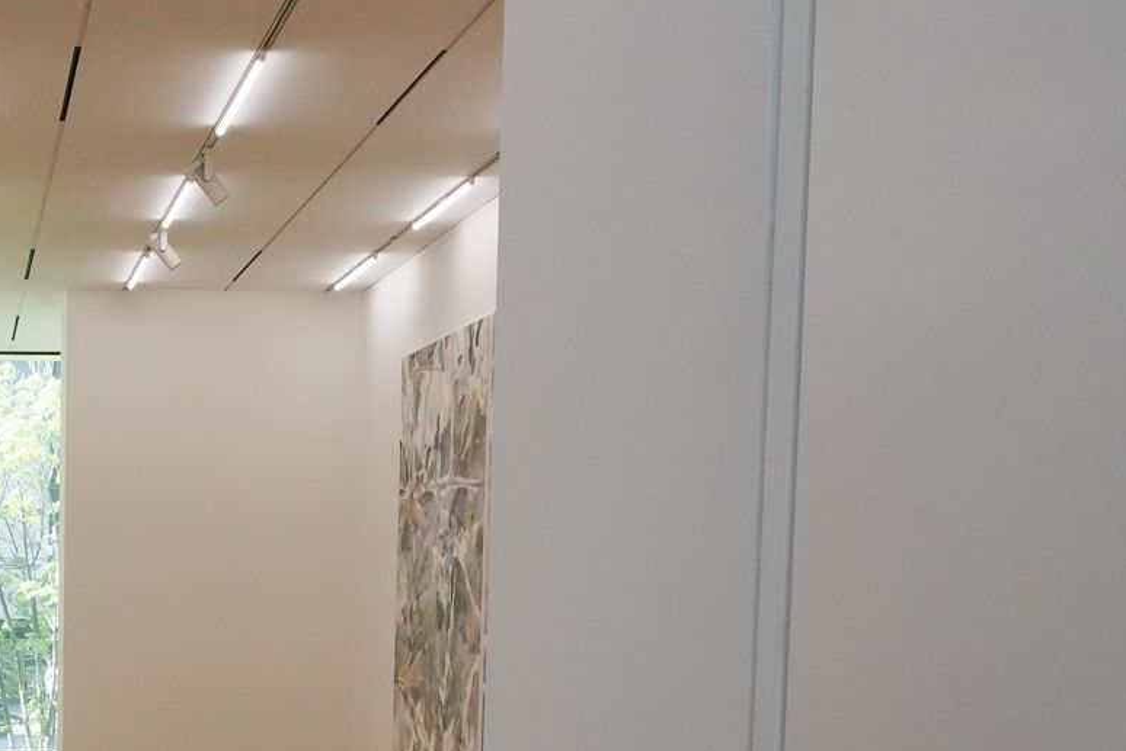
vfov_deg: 21.3
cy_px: 726
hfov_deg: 29.8
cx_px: -41
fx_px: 1939
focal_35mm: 62
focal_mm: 24
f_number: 16
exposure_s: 1/80
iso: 3200
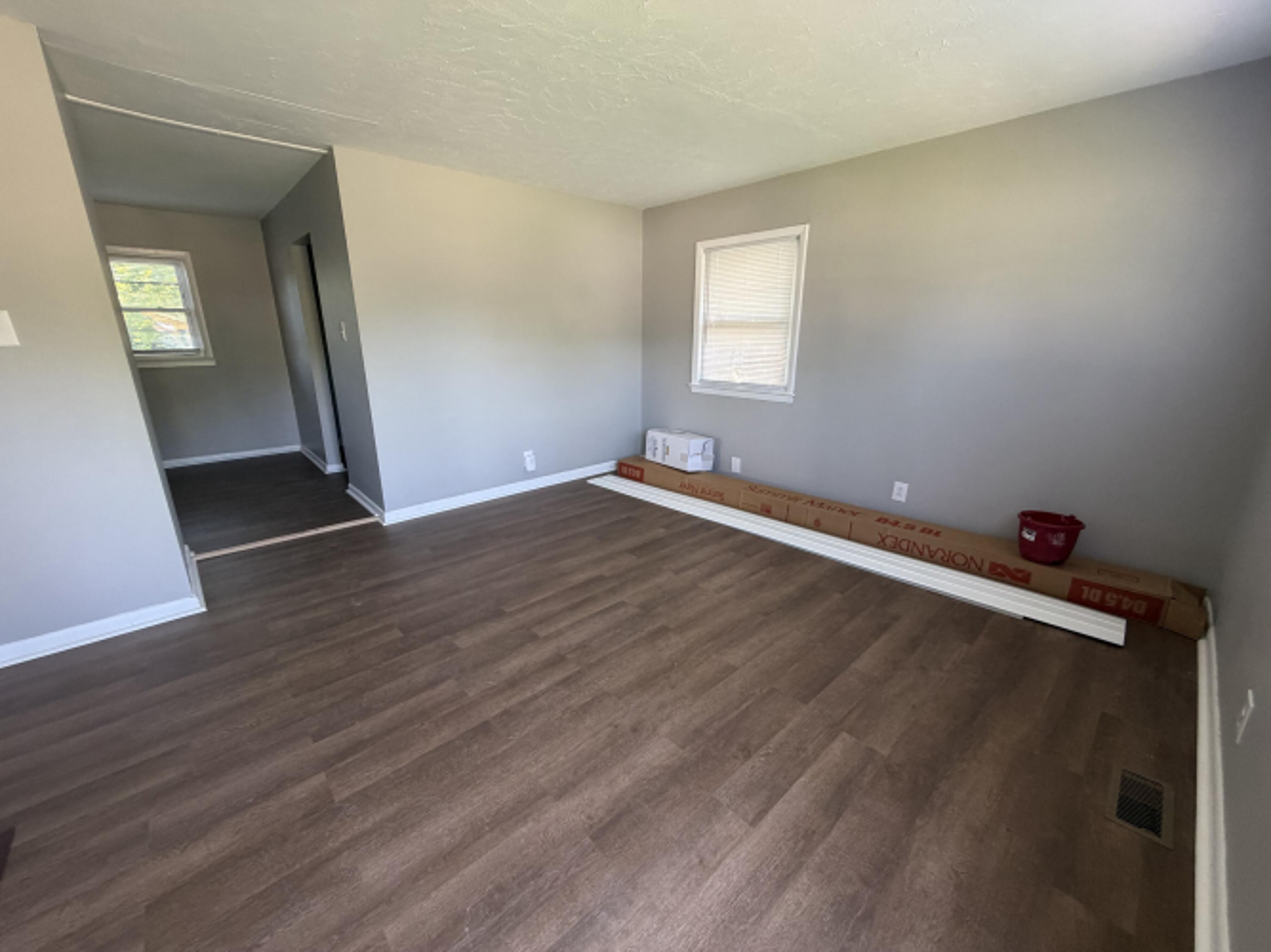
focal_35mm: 14
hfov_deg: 102.1
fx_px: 514
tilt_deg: -17.5
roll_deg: +0.6
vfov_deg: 85.7
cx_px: 636
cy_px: 476
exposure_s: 1/85
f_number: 2.2
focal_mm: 2.22
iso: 320
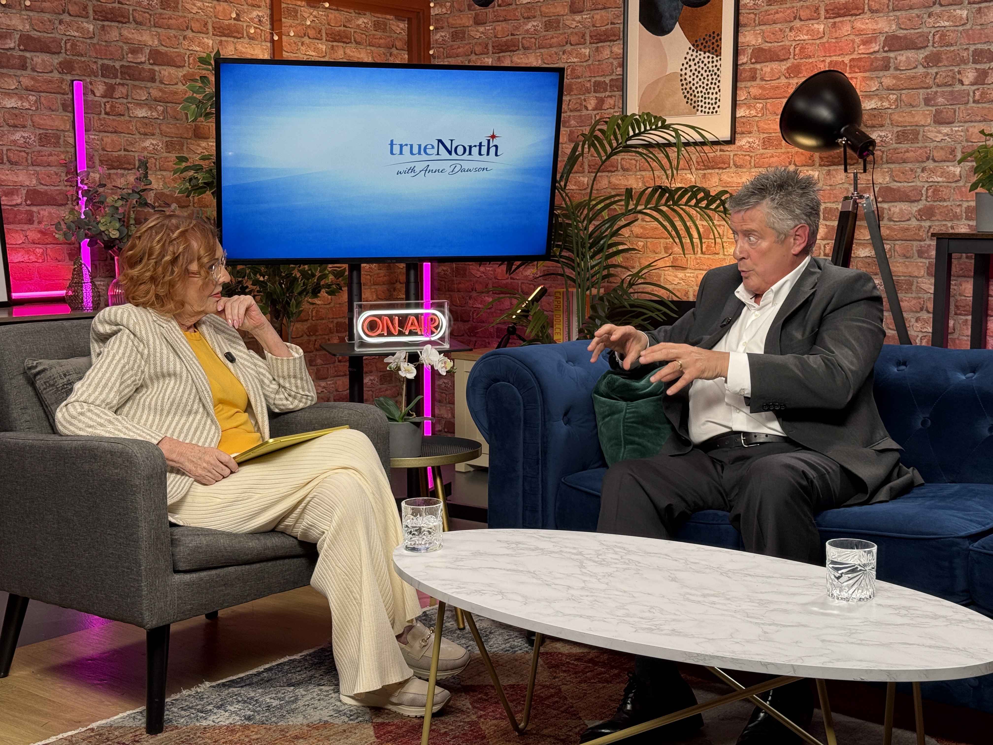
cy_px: 372
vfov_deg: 30.3
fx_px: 1377
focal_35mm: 48
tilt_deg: -6.6
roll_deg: -0.1
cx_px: 496
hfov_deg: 39.7
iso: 50
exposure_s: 1/90
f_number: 1.78
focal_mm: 6.76
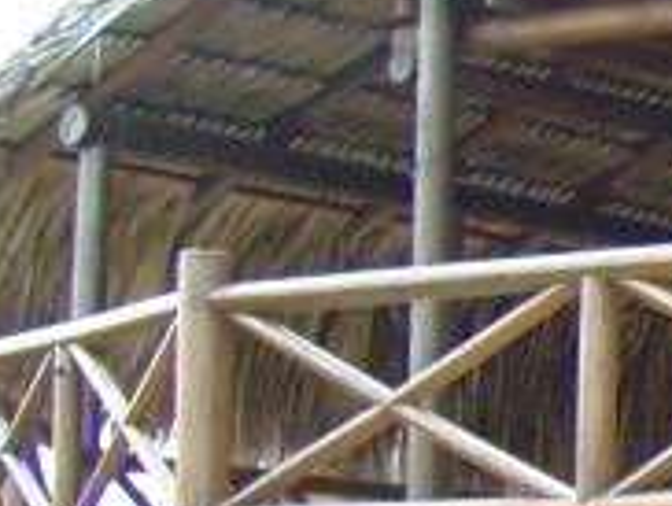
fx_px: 3927
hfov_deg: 8.6
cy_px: 532
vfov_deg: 7.3
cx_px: 1791
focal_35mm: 202
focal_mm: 6.2
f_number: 2.8
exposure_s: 1/200
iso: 80
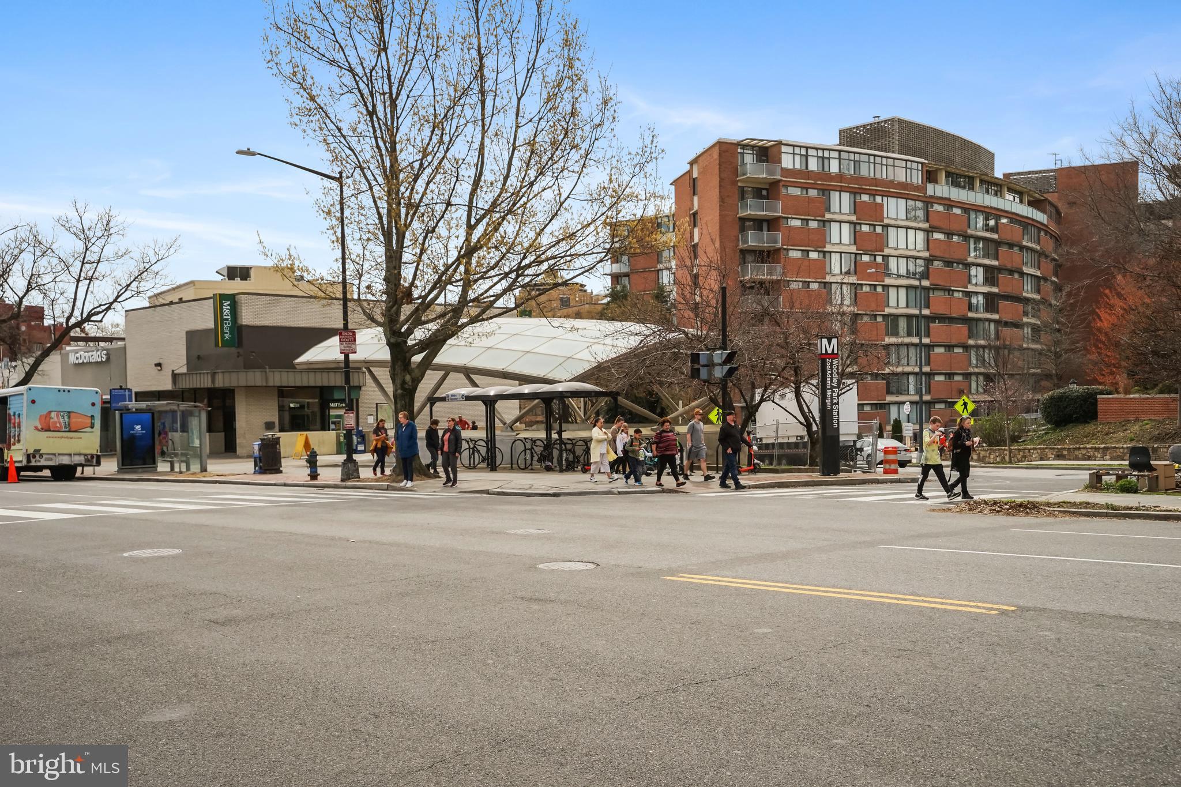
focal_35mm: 35
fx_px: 1148
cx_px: 590
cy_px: 394
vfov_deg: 37.8
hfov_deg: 54.4
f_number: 9
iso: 800
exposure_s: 1/2000
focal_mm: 35
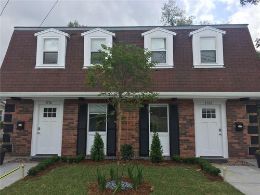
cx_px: 130
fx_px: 218
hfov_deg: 61.7
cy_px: 98
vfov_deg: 48.2
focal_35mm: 29
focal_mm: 4.15
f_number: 2.2
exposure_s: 1/1099
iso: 32
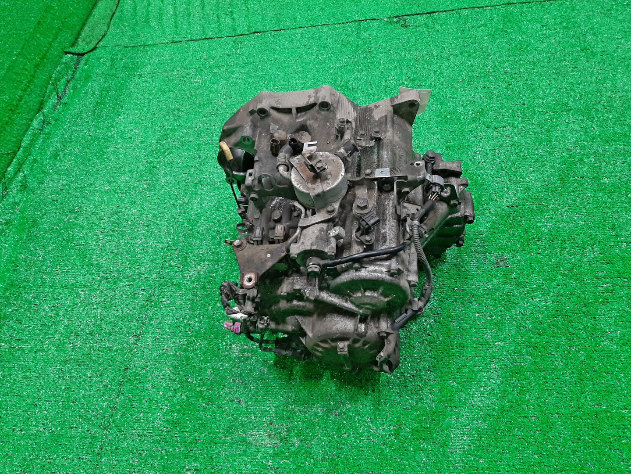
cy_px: 237
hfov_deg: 67.3
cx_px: 316
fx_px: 474
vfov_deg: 53.1
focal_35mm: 26
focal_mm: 3.93
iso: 122
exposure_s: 1/50
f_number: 1.7
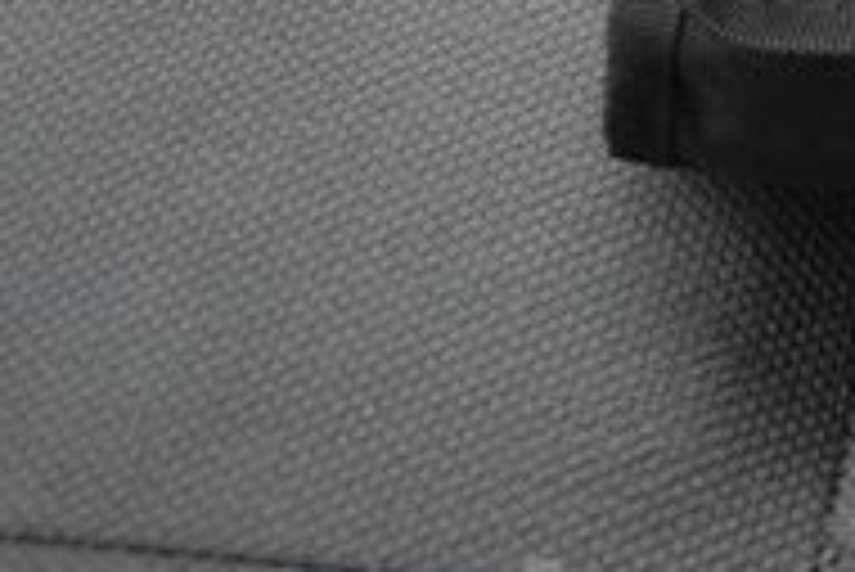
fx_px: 2401
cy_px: -367
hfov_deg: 18.0
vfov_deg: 12.7
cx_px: 1287
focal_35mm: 101
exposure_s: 1/125
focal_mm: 20
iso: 2000
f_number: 3.8
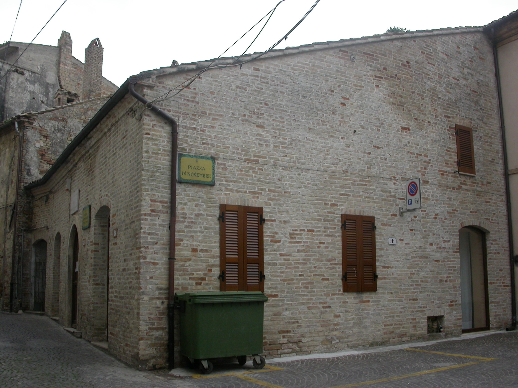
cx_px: 259
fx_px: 569
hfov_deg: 49.0
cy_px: 194
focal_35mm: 38
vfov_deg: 37.7
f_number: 5.3
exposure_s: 1/141
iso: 100
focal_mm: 7.85
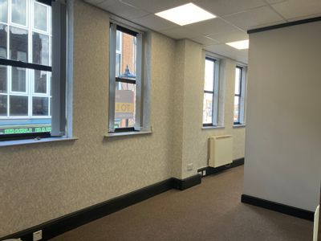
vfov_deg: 49.7
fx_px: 260
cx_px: 160
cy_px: 120
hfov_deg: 63.4
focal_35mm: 28
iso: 50
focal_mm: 3.99
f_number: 1.8
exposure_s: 1/100
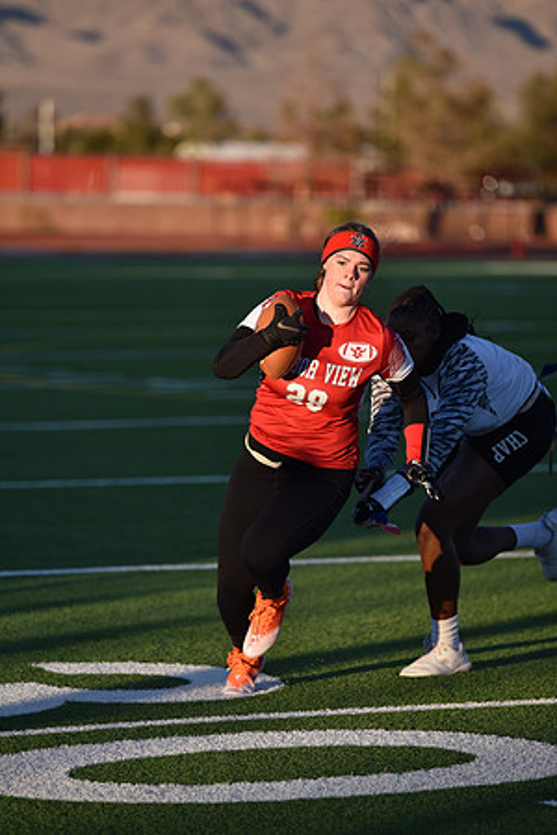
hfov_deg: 6.9
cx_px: 278
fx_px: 4641
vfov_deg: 10.3
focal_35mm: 200
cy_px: 418
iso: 140
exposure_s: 1/1250
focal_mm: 200
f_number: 2.8
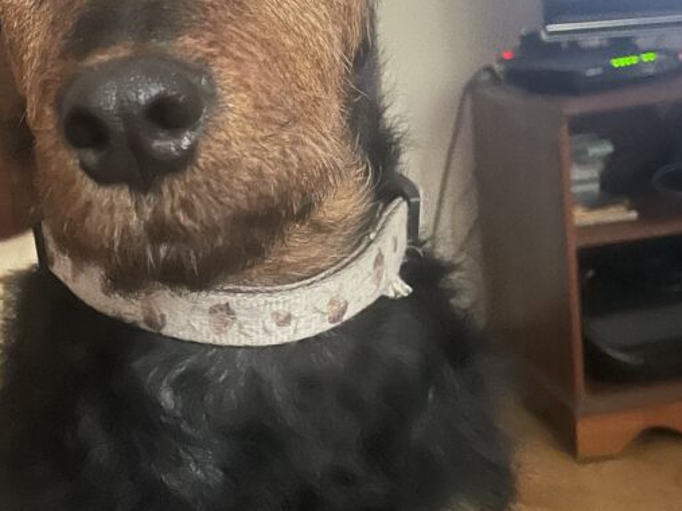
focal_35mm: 41
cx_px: 192
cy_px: 208
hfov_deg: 44.6
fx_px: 808
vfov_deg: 35.0
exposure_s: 1/8
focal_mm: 4.2
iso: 640
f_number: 1.6
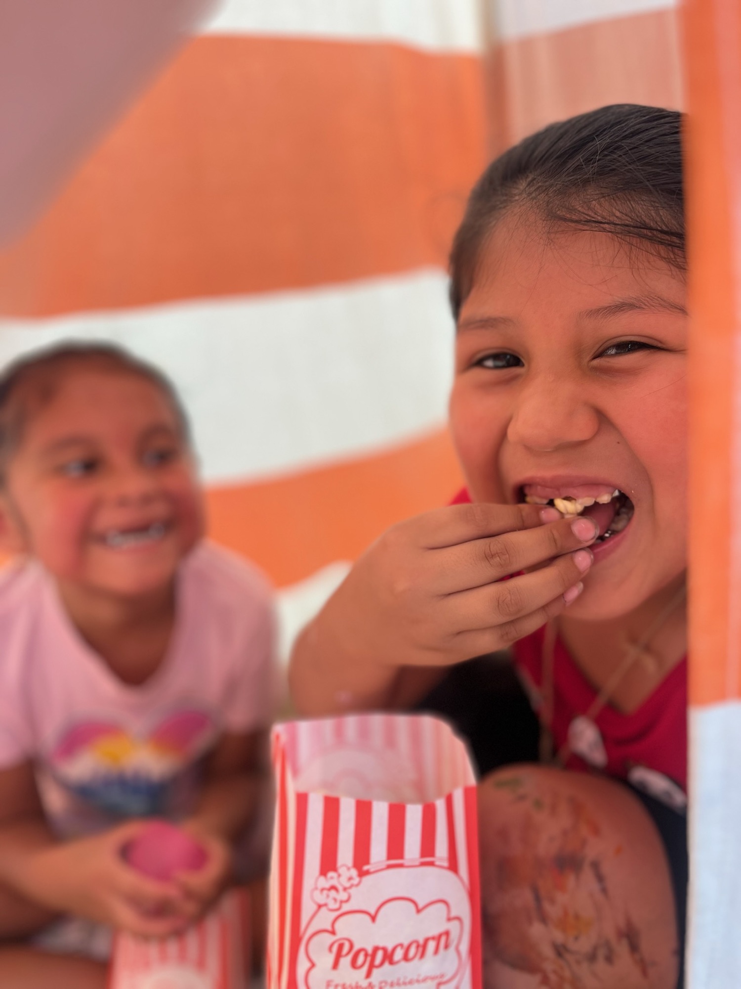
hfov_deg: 53.1
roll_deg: +0.8
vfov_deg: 67.3
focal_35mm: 26
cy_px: 494
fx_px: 742
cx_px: 370
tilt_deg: -23.5
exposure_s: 1/343
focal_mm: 5.1
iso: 50
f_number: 1.6
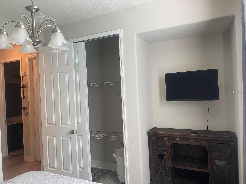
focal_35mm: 26
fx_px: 185
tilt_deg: -0.4
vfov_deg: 53.1
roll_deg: +2.5
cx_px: 123
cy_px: 92
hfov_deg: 67.3
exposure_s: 1/60
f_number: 1.8
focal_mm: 4.25
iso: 80
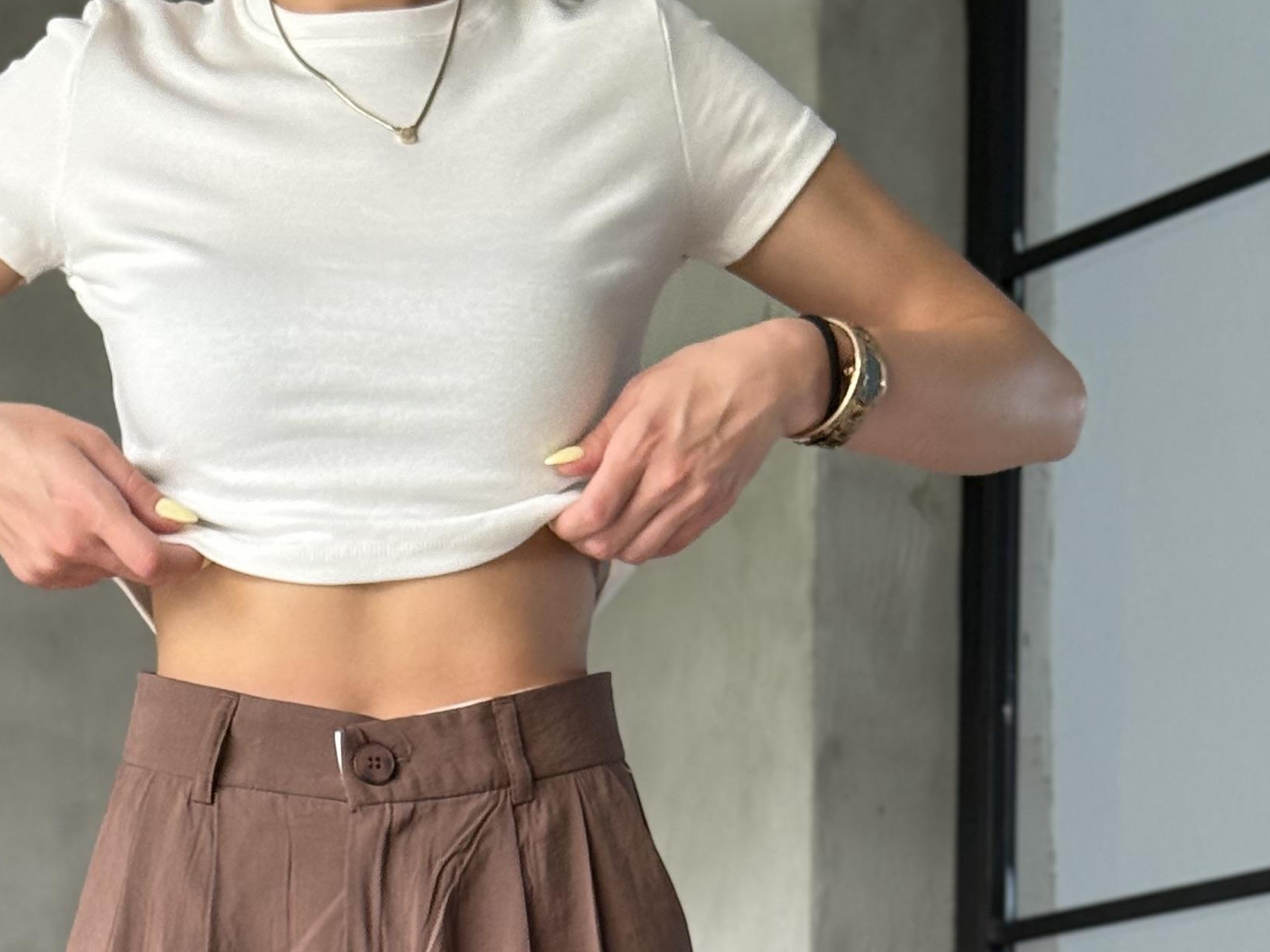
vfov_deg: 12.0
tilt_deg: +1.0
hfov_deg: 16.8
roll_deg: -0.7
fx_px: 4293
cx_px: 402
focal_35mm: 117
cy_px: 1468
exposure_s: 1/60
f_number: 1.78
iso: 125
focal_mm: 6.76
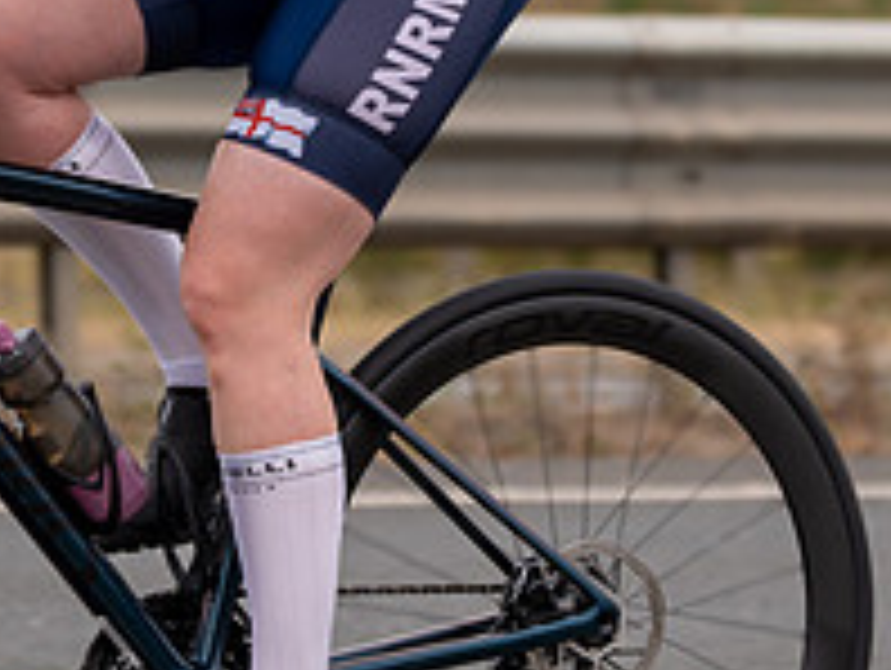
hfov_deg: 6.5
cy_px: -124
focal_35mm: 303
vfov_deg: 4.9
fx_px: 7809
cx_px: 460
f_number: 2.8
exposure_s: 1/800
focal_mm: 80
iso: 100
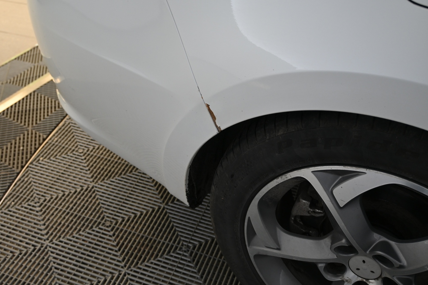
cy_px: 142
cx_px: 214
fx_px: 446
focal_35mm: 38
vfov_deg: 35.5
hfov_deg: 51.3
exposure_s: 1/40
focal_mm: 25
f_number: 4.2
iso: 400
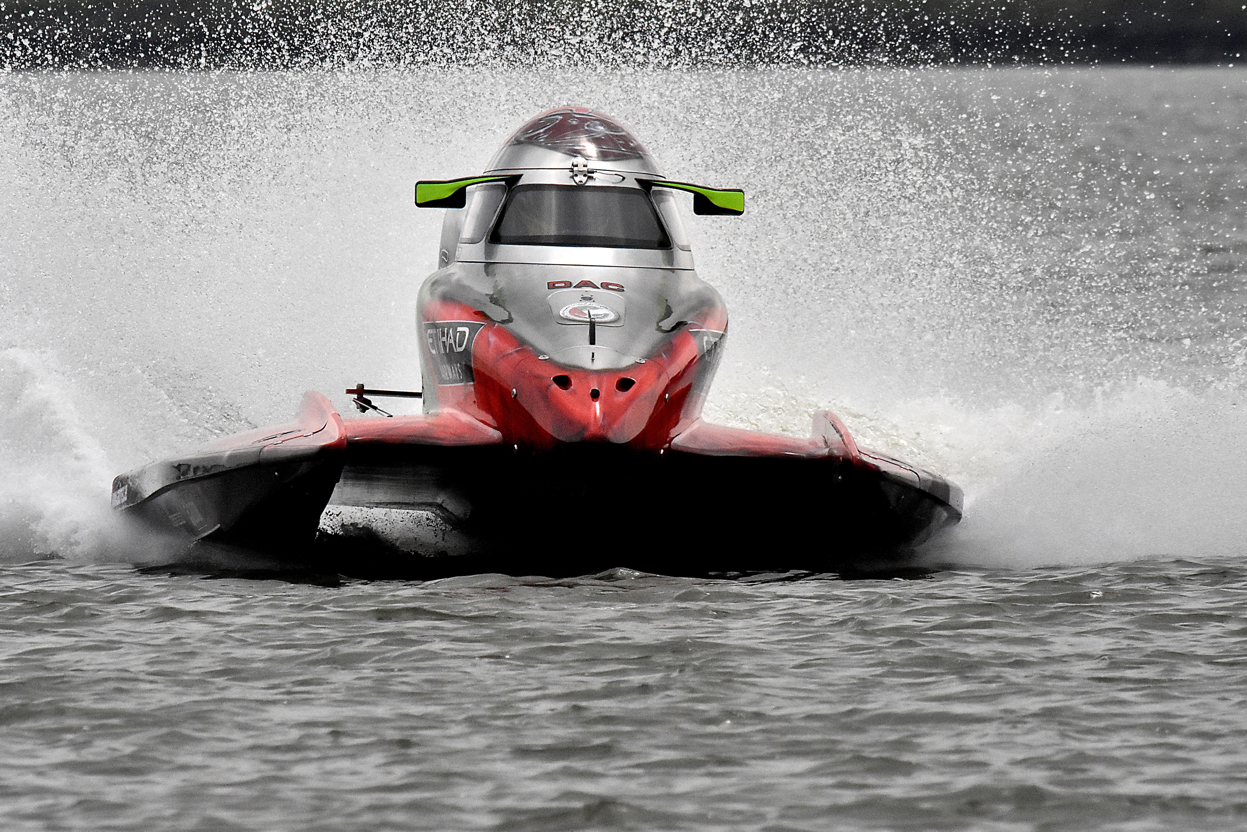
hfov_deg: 3.3
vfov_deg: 2.2
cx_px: 609
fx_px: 21613
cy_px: 404
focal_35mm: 624
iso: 1600
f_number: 8
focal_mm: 400
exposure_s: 1/2500
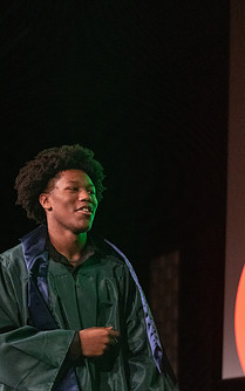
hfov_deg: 13.6
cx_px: 74
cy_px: 262
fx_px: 1025
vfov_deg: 21.5
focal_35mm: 96
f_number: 2.8
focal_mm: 70
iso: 16000
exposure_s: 1/1000
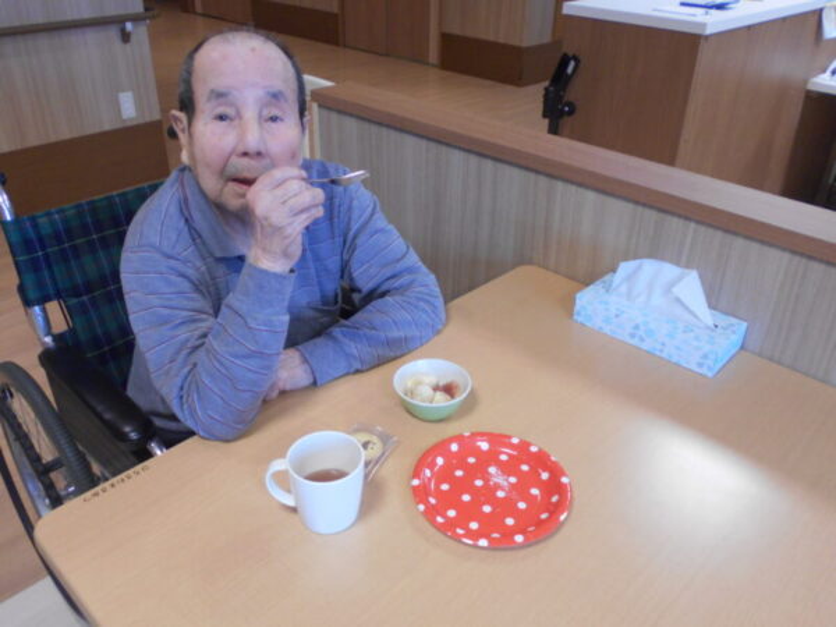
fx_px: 725
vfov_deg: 46.8
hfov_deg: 60.0
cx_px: 418
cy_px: 314
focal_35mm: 30
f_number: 3.4
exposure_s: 1/30
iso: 220
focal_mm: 5.1
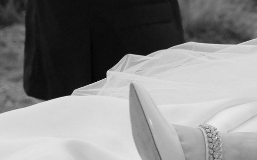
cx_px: 299
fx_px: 847
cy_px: -76
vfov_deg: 10.5
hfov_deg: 16.6
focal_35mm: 121
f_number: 1.4
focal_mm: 16
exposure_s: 1/800
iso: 100
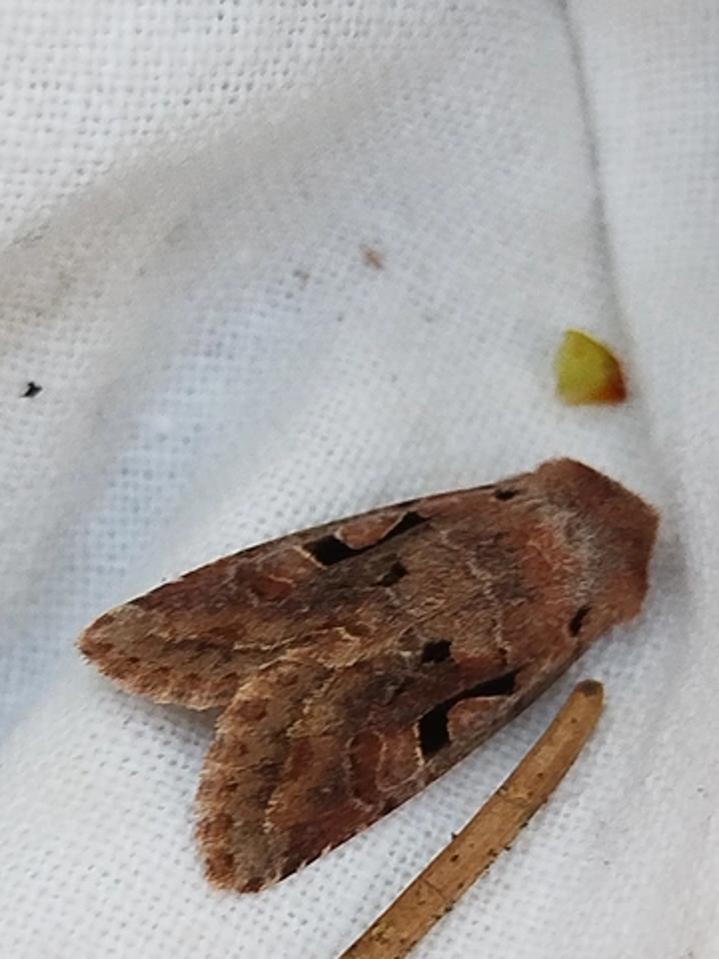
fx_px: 2548
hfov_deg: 16.1
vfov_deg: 21.3
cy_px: 583
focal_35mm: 92
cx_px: 314
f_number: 1.7
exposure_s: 1/33
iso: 200
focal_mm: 5.31
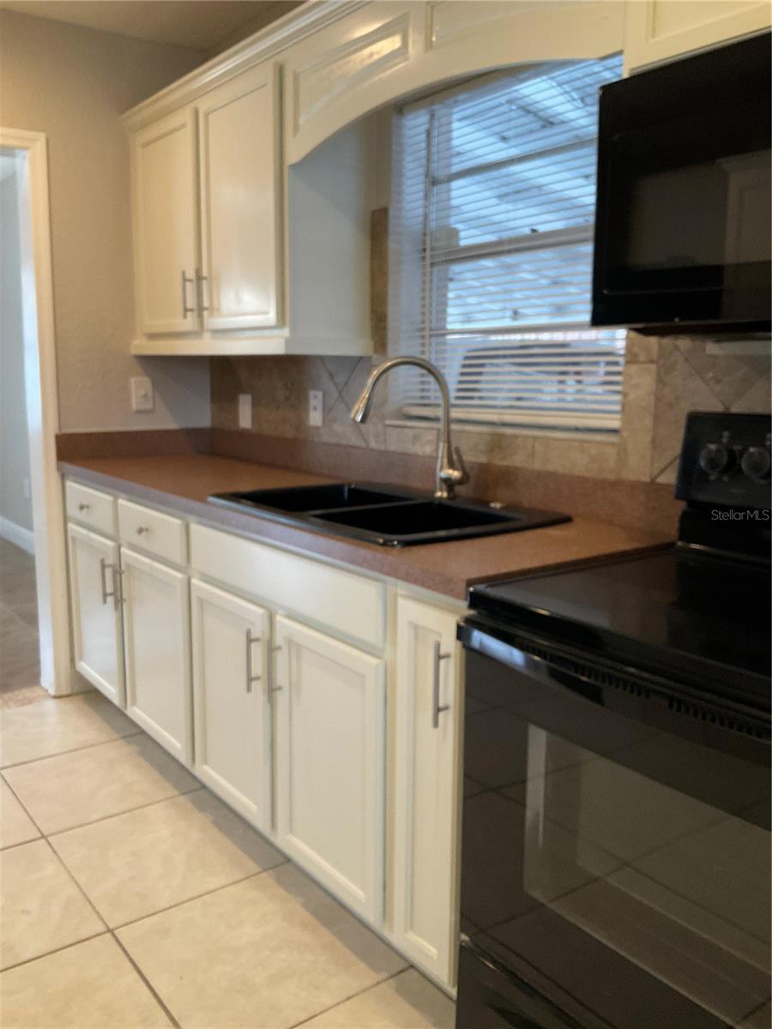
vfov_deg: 61.7
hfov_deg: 48.2
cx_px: 386
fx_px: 862
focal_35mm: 29
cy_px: 514
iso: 64
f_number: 1.8
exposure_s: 1/60
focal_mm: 3
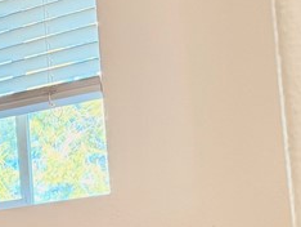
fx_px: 914
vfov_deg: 13.7
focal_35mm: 105
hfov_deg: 14.6
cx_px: -343
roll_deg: +1.7
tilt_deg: +4.7
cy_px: 271
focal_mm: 6.76
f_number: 1.78
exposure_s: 1/60
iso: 200
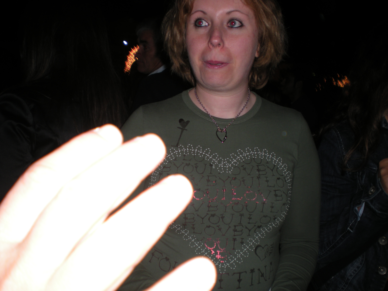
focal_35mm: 38
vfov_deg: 37.7
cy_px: 146
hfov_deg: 49.0
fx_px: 426
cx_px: 194
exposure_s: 1/60
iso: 64
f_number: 3.1
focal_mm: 6.3
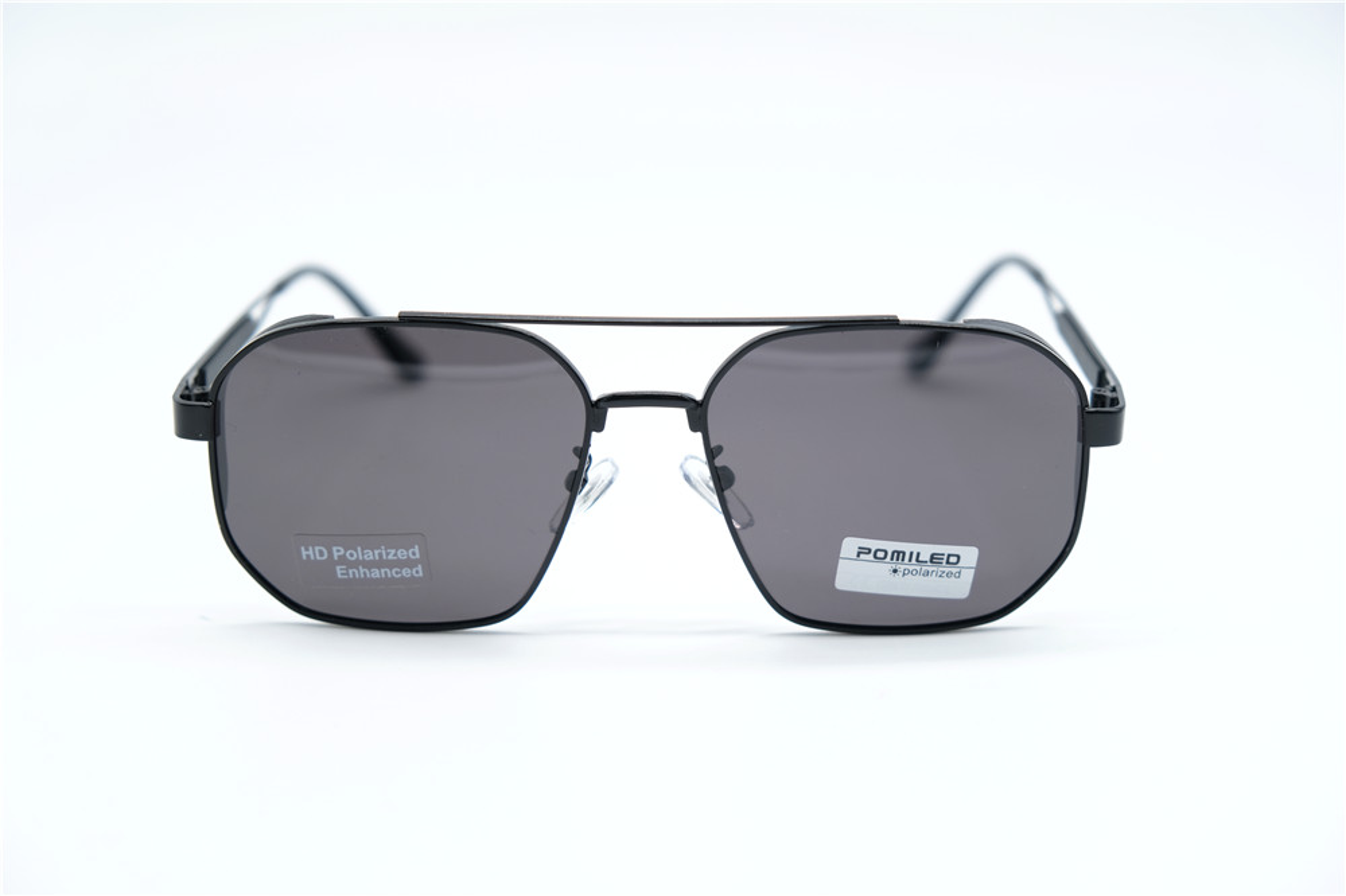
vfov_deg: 23.0
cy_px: 448
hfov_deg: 33.9
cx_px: 673
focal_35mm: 59
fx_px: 2205
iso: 160
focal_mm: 39
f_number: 4
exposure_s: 1/125
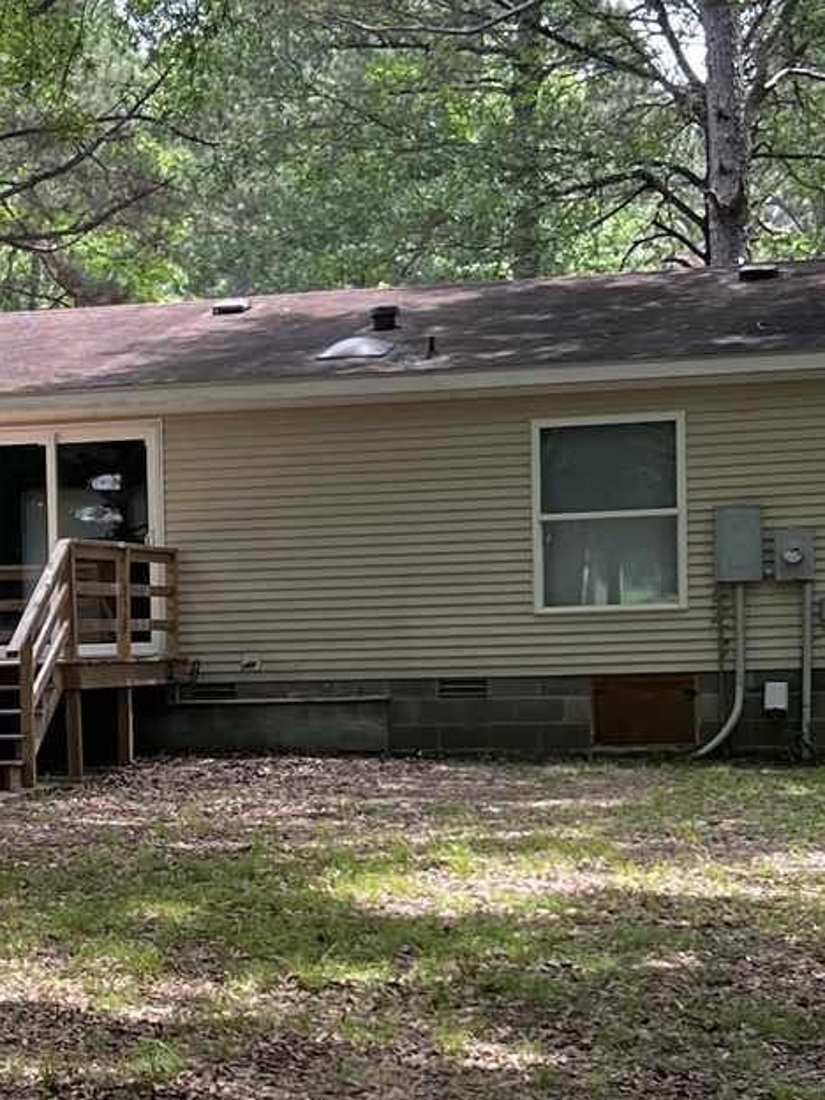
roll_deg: +2.8
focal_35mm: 96
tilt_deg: -1.3
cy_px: 816
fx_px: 3051
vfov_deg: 20.3
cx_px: 55
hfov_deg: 15.2
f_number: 1.5
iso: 50
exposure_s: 1/445
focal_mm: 5.7
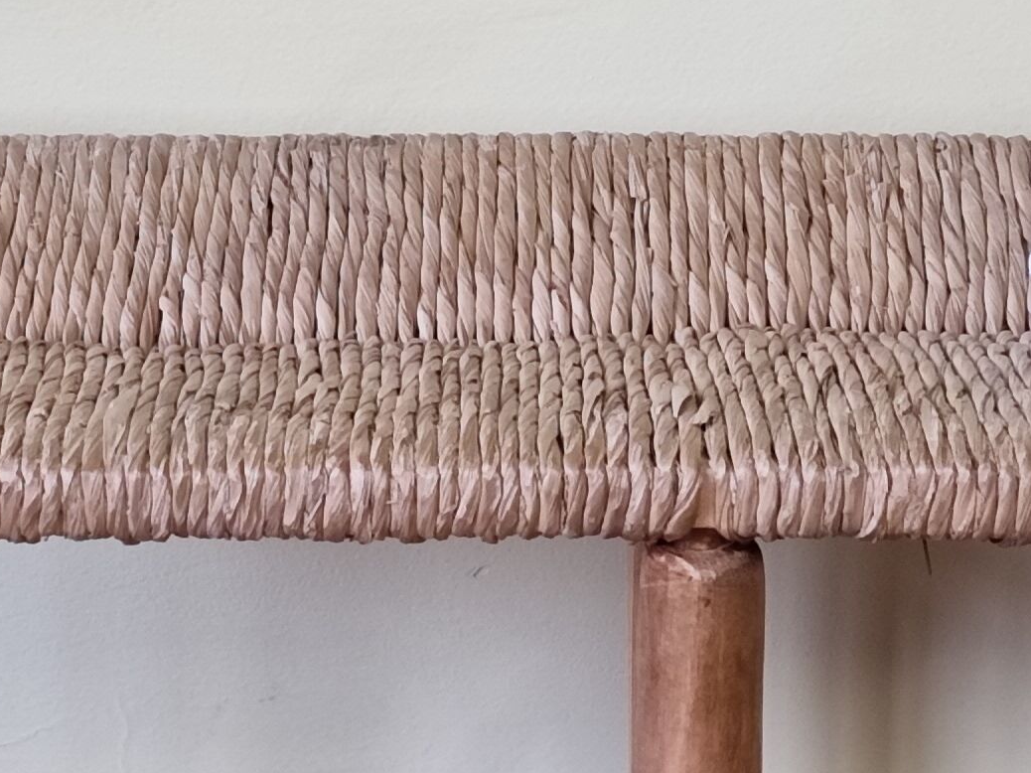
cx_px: 320
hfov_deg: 19.4
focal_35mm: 101
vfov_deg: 14.6
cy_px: 512
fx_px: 3007
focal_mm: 5.4
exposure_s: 1/100
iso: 100
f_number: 1.8
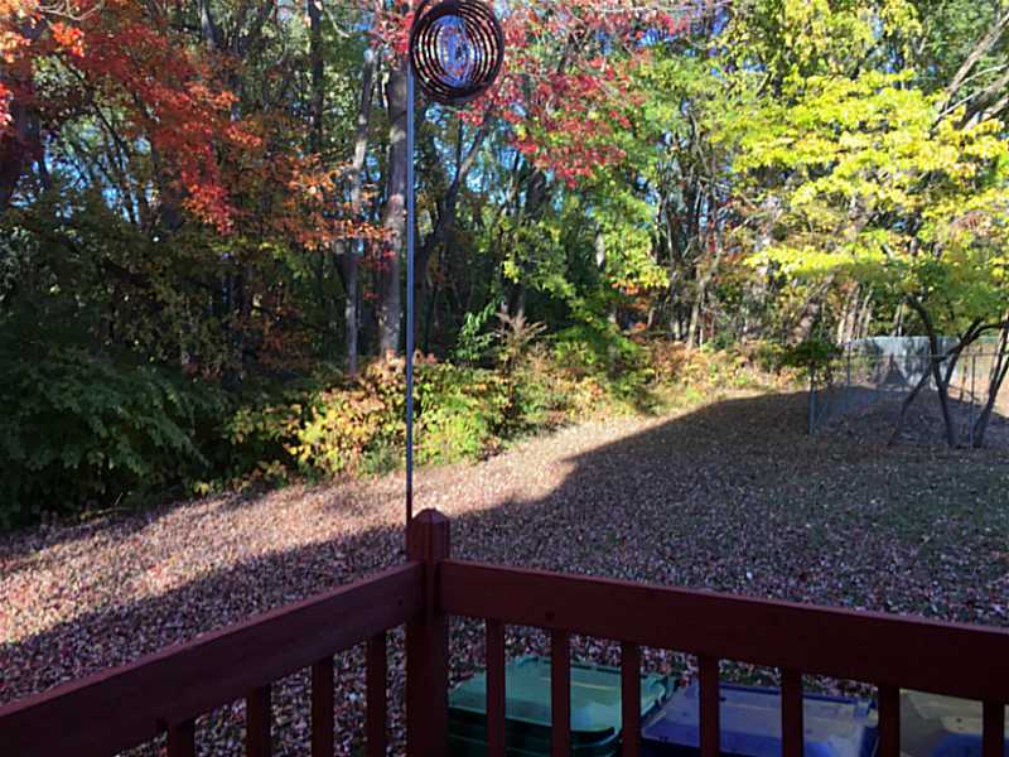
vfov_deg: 48.2
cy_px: 378
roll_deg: -0.4
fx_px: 845
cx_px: 504
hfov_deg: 61.7
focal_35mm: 29
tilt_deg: -4.4
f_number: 2.2
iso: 32
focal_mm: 4.15
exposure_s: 1/215
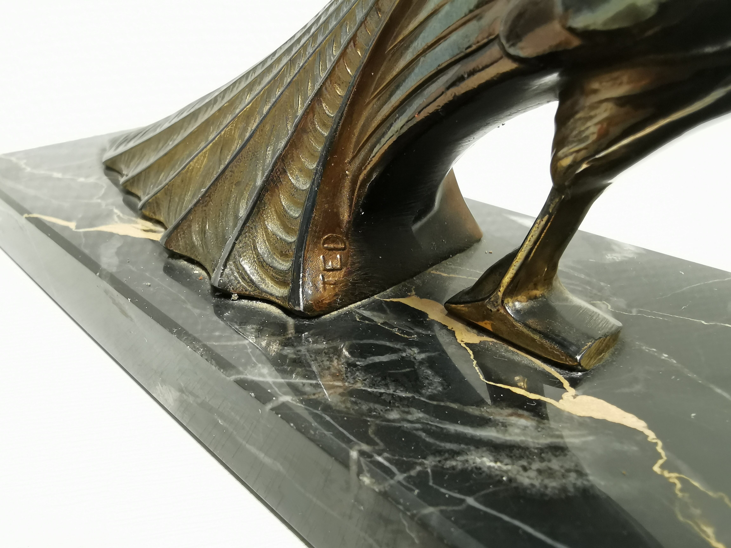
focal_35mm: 26
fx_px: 549
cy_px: 274
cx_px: 366
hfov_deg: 67.3
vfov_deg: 53.1
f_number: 2.2
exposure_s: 1/20
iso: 500
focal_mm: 2.26
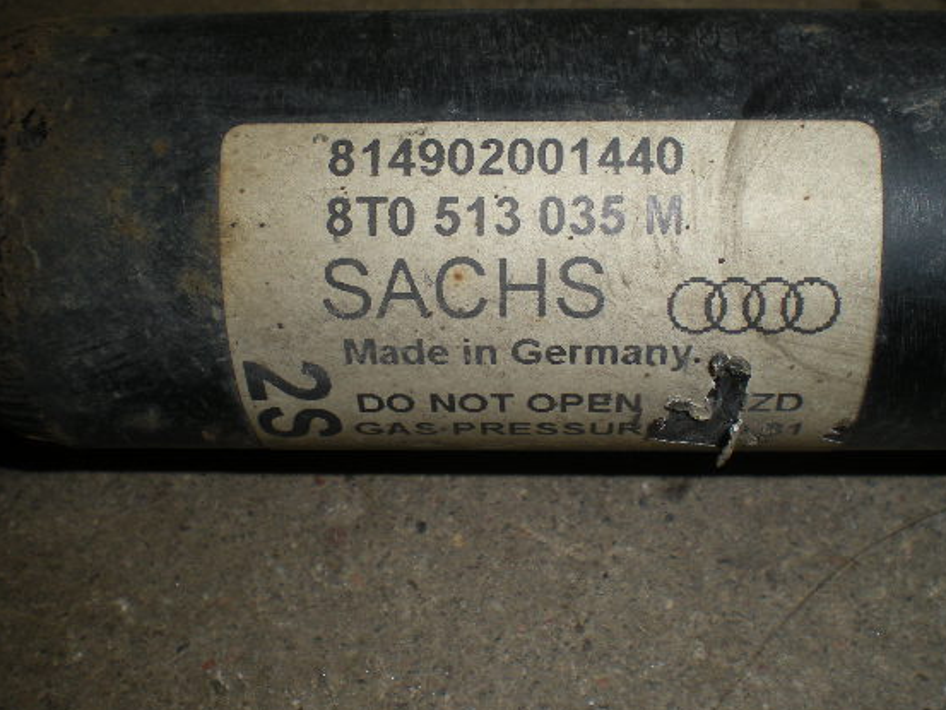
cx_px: 530
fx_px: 1203
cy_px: 337
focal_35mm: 44
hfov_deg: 42.9
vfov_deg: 32.9
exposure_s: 1/60
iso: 64
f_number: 4.6
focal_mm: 6.3
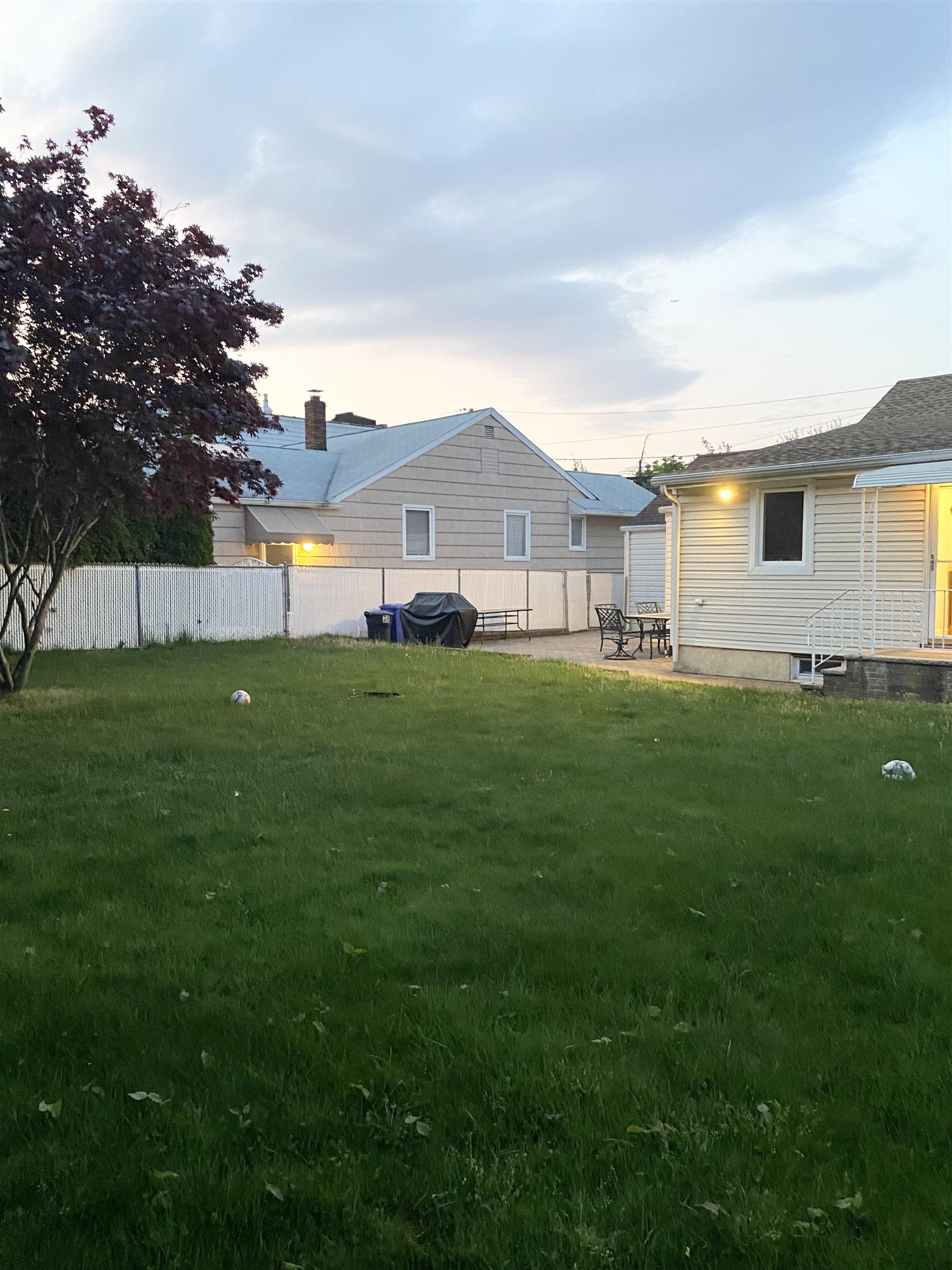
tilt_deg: -4.2
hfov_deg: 53.1
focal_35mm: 26
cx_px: 476
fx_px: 953
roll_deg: +0.3
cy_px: 635
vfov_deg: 67.3
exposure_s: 1/40
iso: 400
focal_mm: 4.25
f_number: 1.8
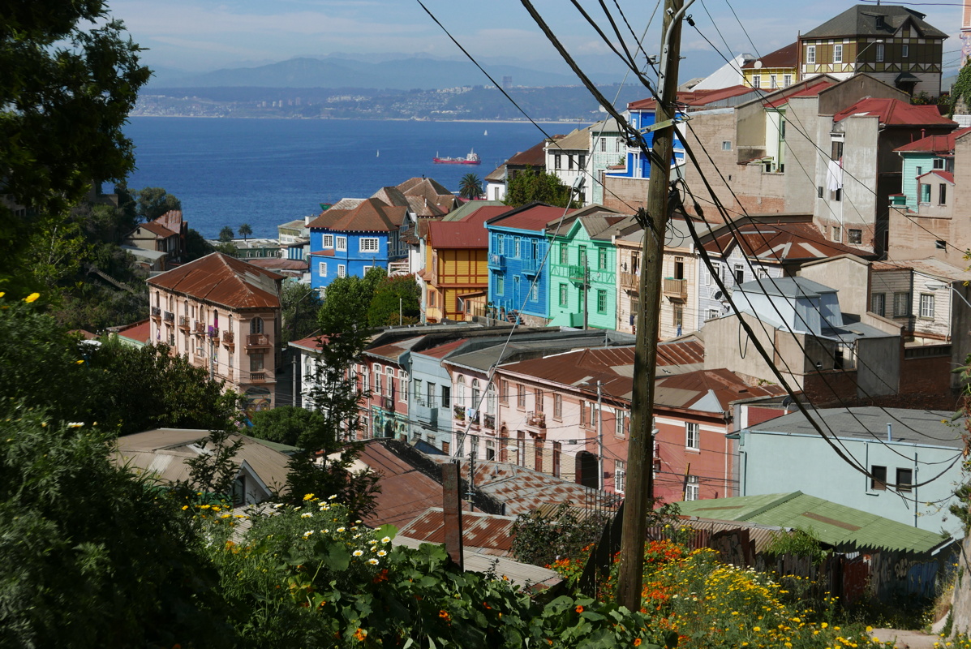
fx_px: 2024
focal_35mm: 75
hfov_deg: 27.0
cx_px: 486
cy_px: 324
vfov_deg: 18.2
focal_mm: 34
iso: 200
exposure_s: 1/1300
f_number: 5.6
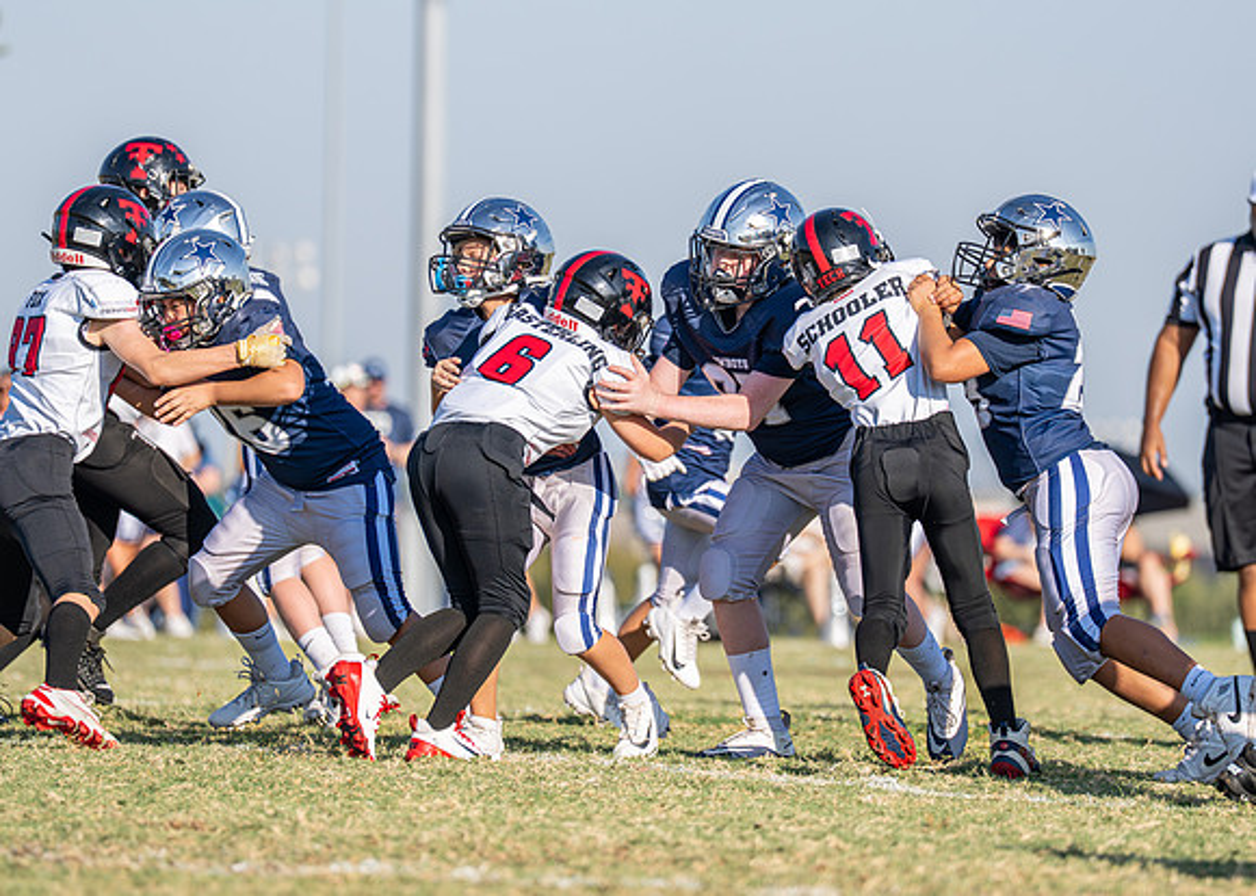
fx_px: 10963
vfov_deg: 4.7
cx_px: 717
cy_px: 355
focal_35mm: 307
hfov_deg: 6.6
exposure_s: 1/2500
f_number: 2.8
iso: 100
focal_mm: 200
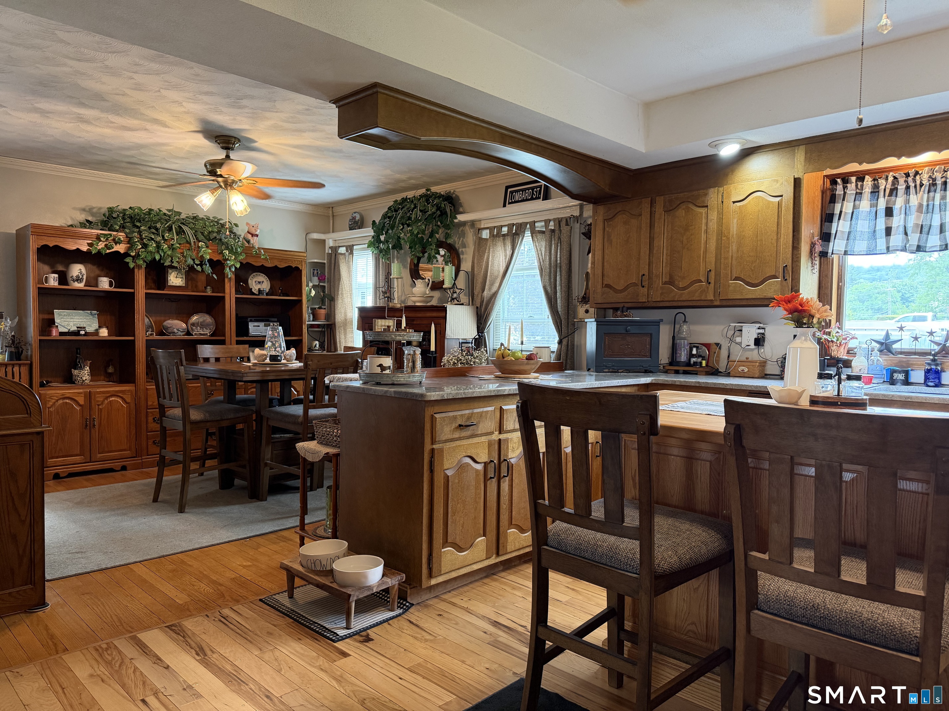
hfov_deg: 71.6
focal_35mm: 24
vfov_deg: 56.8
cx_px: 474
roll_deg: -0.5
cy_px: 356
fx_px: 658
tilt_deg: -2.0
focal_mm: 6.76
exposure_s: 1/60
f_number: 1.78
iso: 320
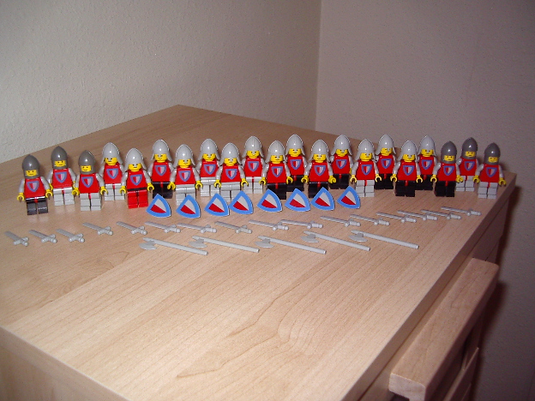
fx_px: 603
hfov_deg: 47.9
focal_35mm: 39
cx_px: 262
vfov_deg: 36.8
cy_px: 196
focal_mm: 5.8
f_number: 2.6
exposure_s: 1/60
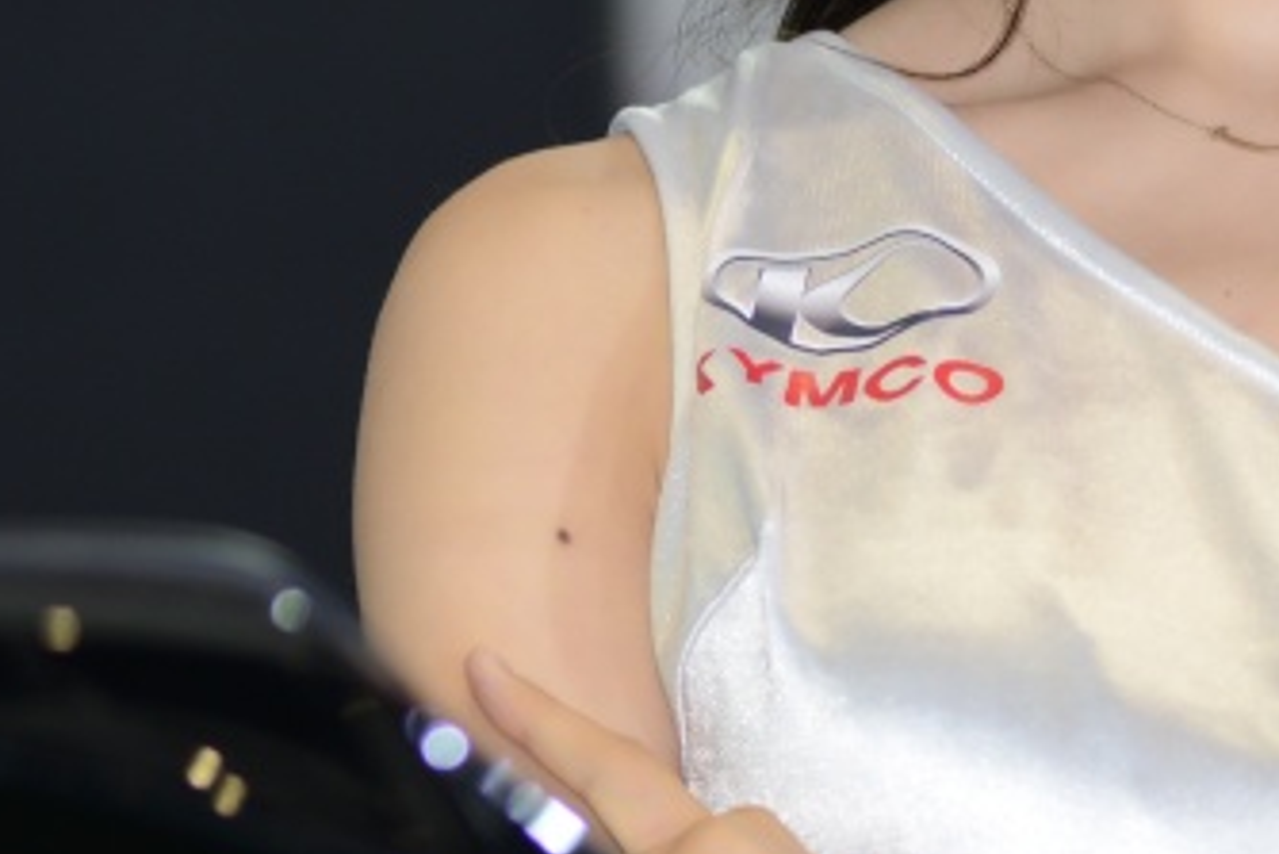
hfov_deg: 5.5
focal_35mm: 377
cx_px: 728
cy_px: 117
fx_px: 13399
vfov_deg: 3.6
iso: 320
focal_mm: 105
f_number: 3.2
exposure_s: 1/60.2
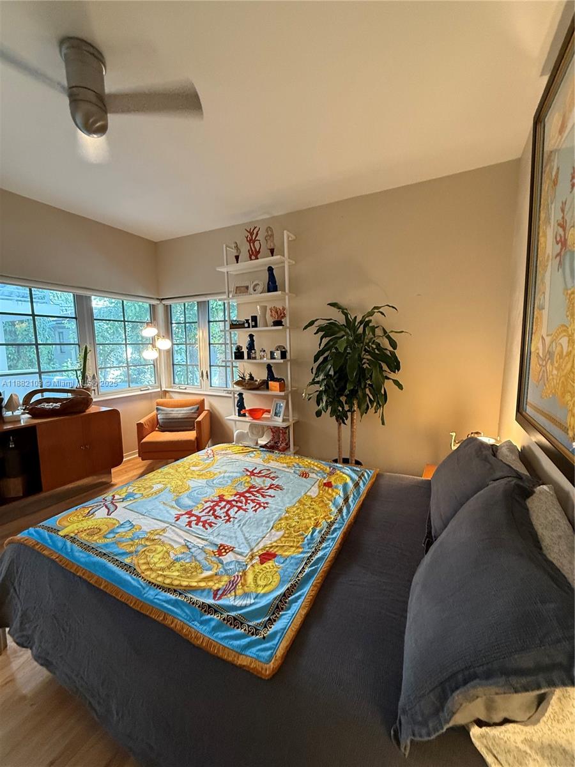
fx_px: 310
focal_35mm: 14
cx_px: 288
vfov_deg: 102.1
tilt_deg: -5.3
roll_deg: +0.0
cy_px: 384
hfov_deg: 85.7
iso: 500
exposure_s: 1/60
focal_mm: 2.22
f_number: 2.2
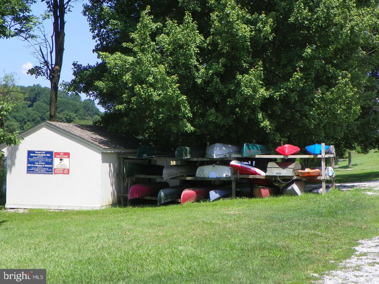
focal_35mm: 62
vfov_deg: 23.7
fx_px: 679
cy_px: 142
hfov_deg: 31.2
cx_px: 190
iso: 64
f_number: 4
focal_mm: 11
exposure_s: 1/400
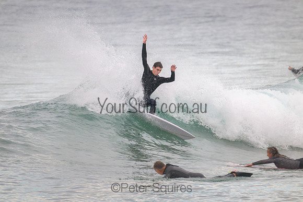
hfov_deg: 2.6
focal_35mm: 800
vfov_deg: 1.7
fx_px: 6735
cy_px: 101
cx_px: 152
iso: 2200
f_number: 11
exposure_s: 1/320
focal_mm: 800
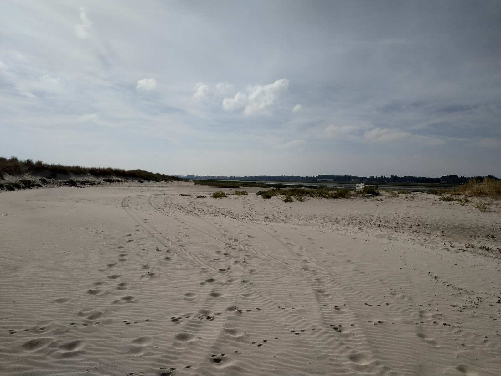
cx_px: 250
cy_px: 188
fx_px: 347
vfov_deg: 56.8
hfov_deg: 71.6
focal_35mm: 24
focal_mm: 3.94
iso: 100
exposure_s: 1/6299
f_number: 1.9
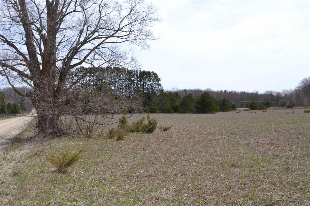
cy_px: 103
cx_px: 155
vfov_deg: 36.9
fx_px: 310
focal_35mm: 36
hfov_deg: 53.1
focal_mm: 24
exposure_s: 1/200
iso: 100
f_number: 9
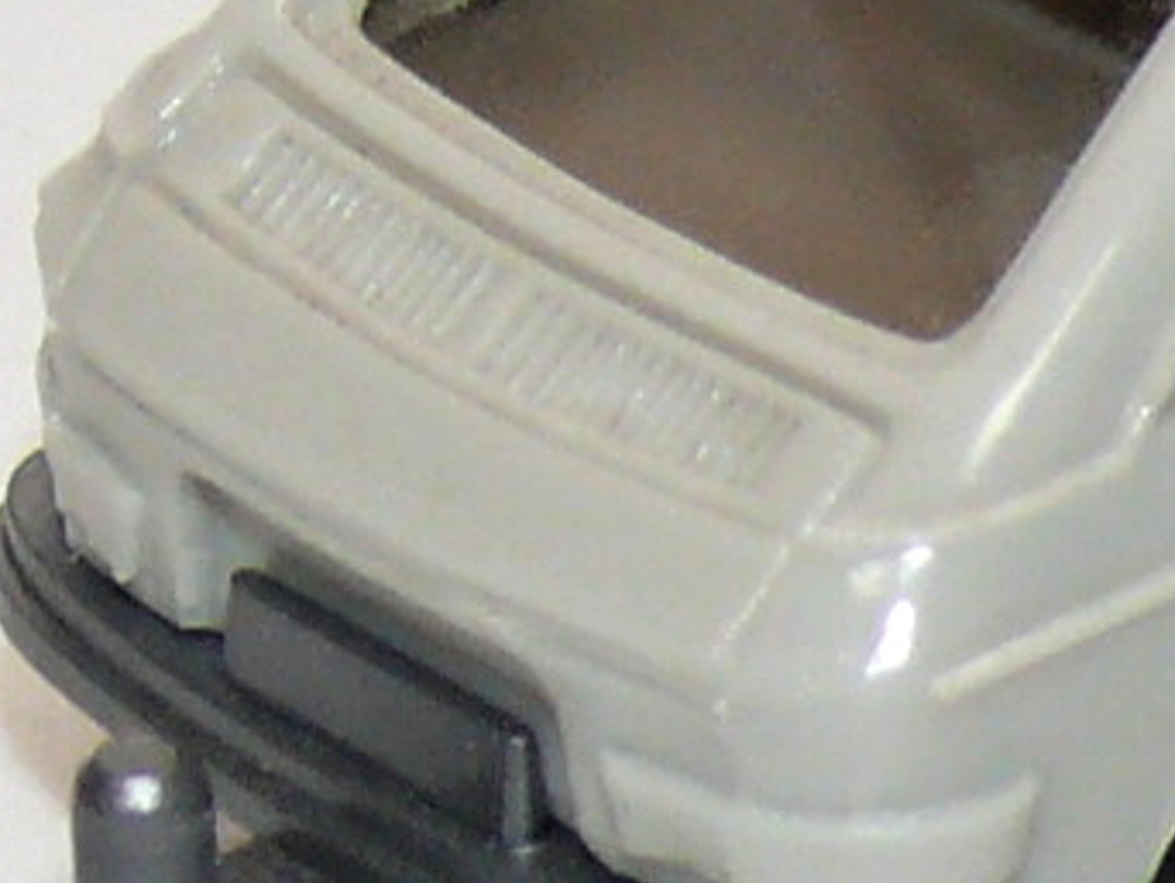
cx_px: 1769
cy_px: -179
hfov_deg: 3.1
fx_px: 21434
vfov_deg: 2.4
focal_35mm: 631
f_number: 4
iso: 100
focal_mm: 16.1
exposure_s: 1/30
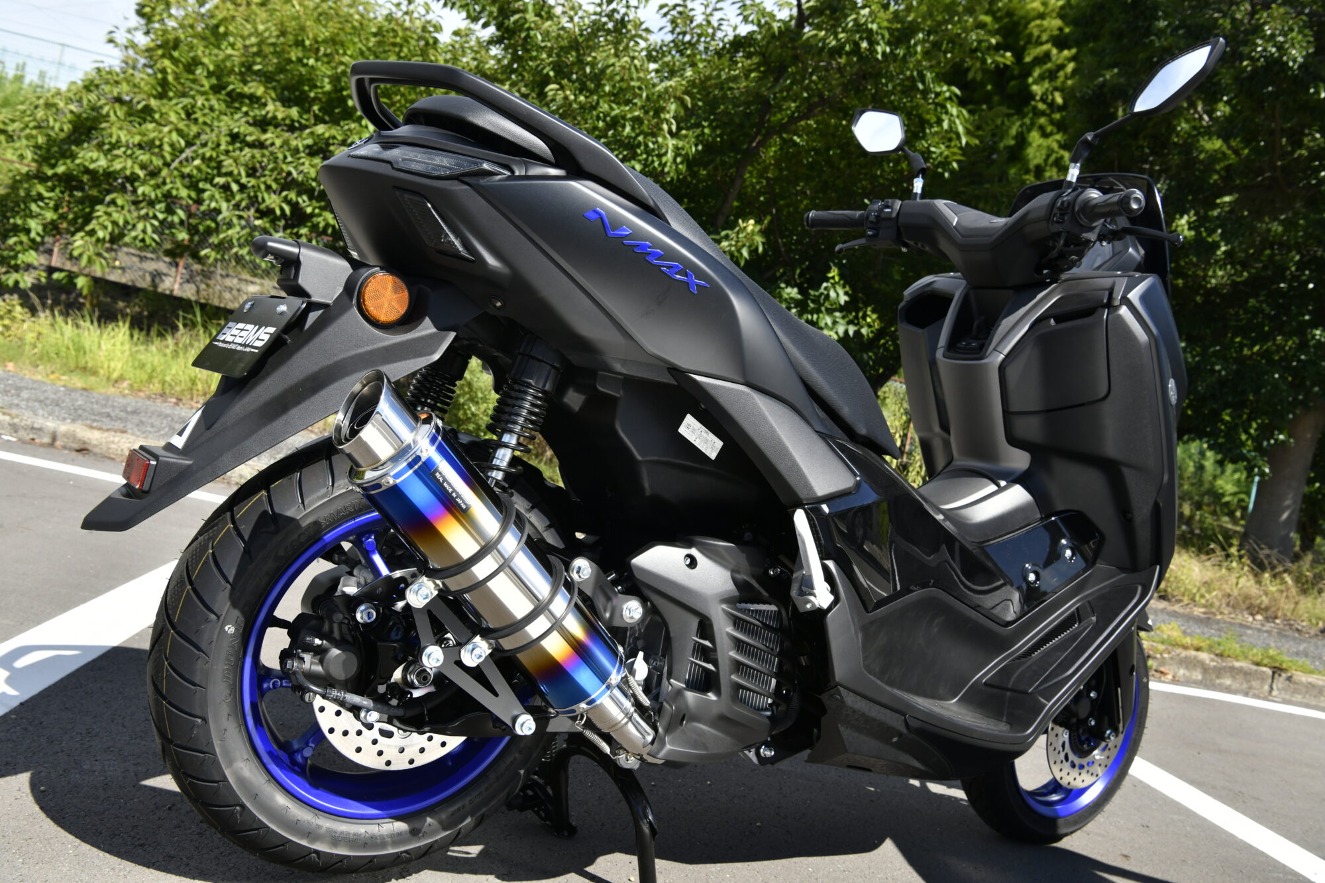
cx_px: 662
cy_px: 442
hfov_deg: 58.7
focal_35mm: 32
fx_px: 1178
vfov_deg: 41.1
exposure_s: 1/1000
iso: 640
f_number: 10
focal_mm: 32
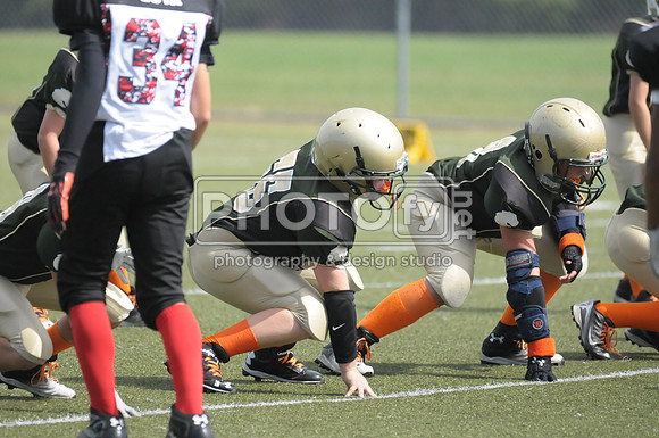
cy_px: 219
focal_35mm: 435
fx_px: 7952
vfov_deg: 3.2
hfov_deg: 4.7
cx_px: 330
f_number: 4
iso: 1600
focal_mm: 290
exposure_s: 1/6400
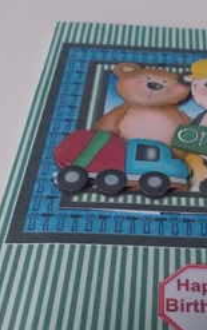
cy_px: 213
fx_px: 486
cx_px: 168
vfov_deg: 37.2
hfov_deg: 23.7
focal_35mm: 54
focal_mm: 4
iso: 500
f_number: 2.7
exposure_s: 1/125
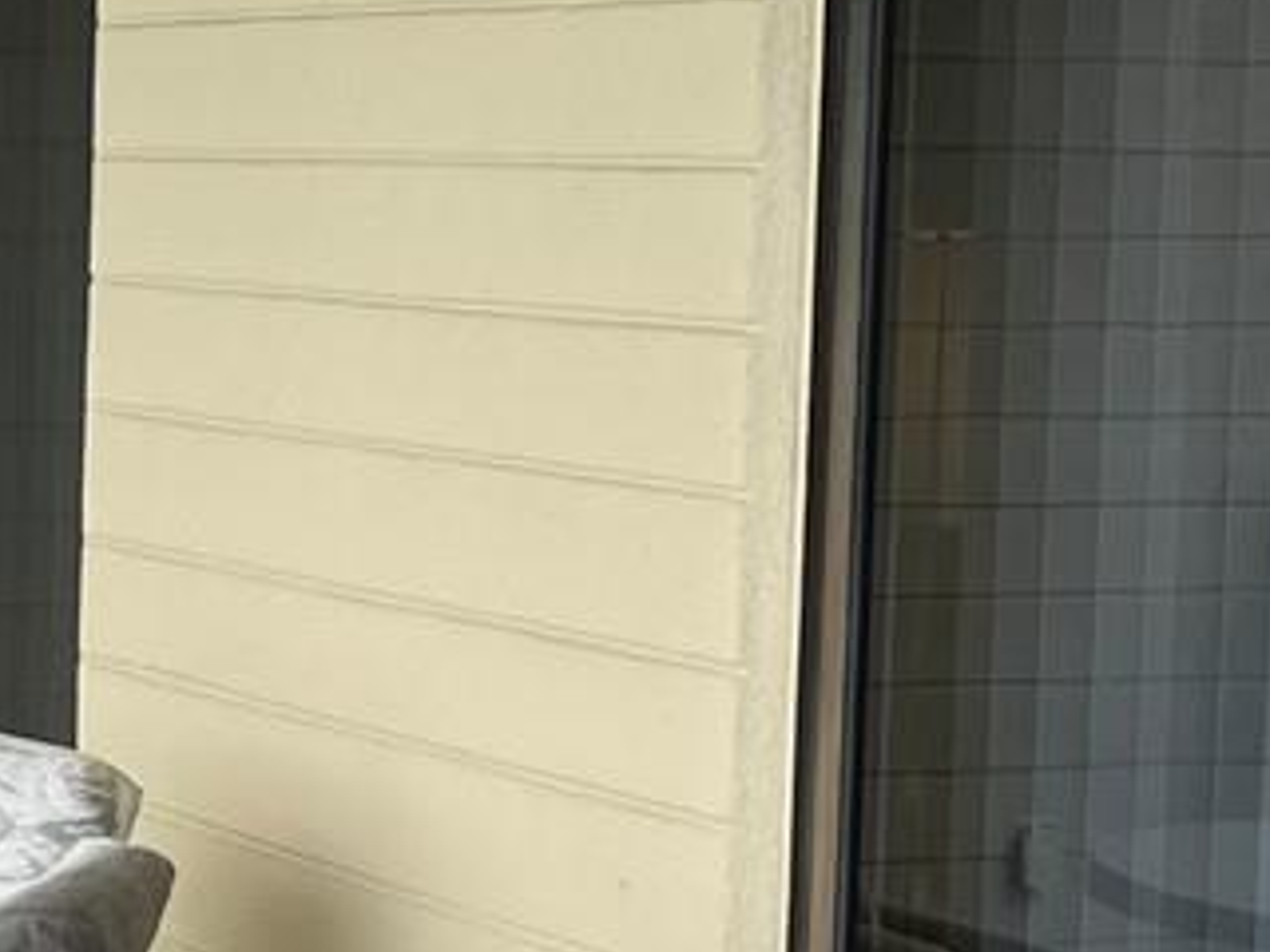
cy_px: 543
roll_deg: +0.0
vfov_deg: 11.4
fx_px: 4769
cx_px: -905
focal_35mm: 130
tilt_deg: -5.3
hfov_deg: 13.8
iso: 50
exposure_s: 1/1339
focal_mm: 5.1
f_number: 1.6
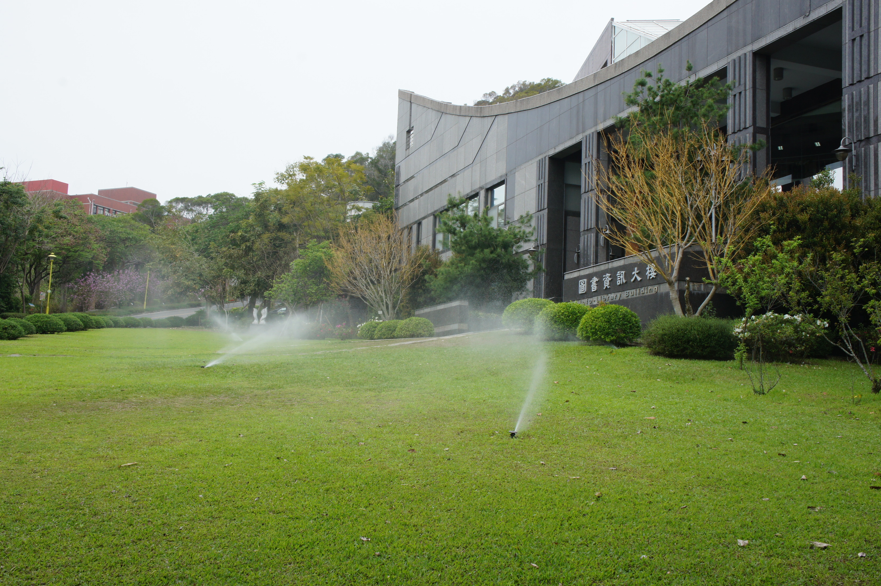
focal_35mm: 38
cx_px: 440
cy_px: 293
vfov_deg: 35.4
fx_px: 917
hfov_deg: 51.3
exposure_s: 1/100
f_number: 11
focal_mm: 25
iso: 200
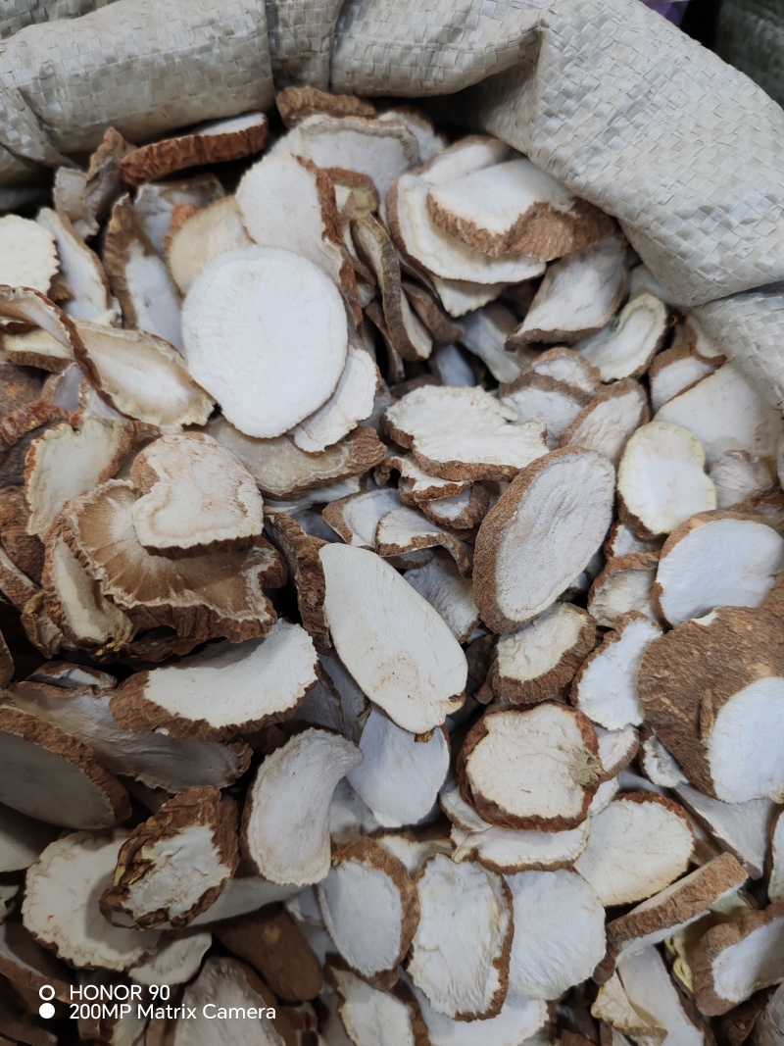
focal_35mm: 27
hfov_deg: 51.3
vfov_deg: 65.3
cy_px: 523
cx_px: 392
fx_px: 816
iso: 800
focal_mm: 6.12
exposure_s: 1/100
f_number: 1.9
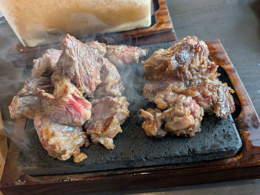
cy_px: 98
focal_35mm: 24
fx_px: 180
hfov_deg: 71.6
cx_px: 130
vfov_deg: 56.8
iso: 1574
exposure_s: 1/476
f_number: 1.7
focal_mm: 4.53
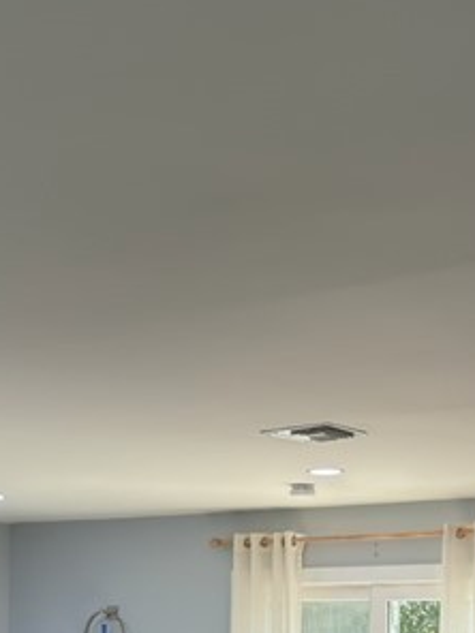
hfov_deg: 17.7
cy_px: 678
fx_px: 1519
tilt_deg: -1.1
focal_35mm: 83
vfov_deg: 22.4
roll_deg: -0.8
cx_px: 126
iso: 160
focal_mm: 6.76
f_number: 1.78
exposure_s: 1/224
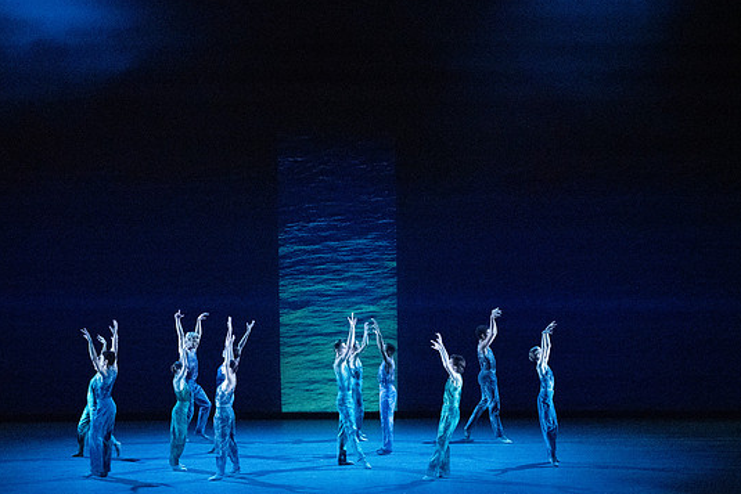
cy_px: 251
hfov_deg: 14.5
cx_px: 343
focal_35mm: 141
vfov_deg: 9.7
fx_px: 2903
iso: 25600
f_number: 5.6
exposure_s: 1/400
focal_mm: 130
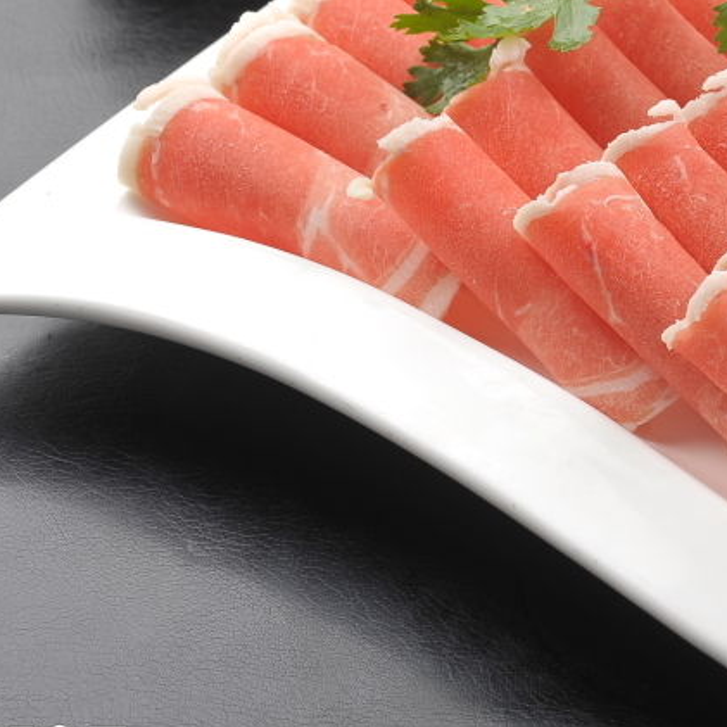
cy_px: 187
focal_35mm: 124
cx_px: 846
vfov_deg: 14.0
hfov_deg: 13.7
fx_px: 2946
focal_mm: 60
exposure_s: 1/160
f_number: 13
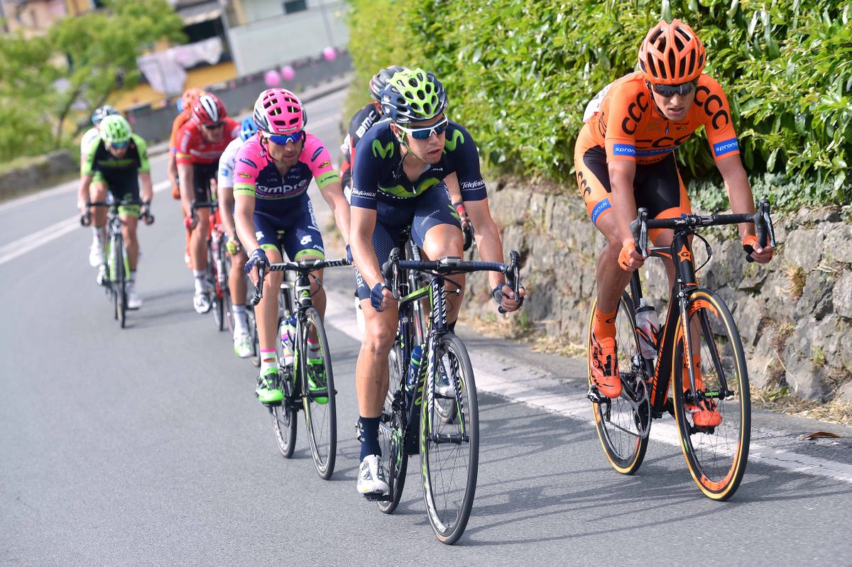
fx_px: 2886
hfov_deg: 16.8
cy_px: 284
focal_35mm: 122
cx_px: 426
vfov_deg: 11.2
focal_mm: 122
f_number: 5.6
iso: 320
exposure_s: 1/640
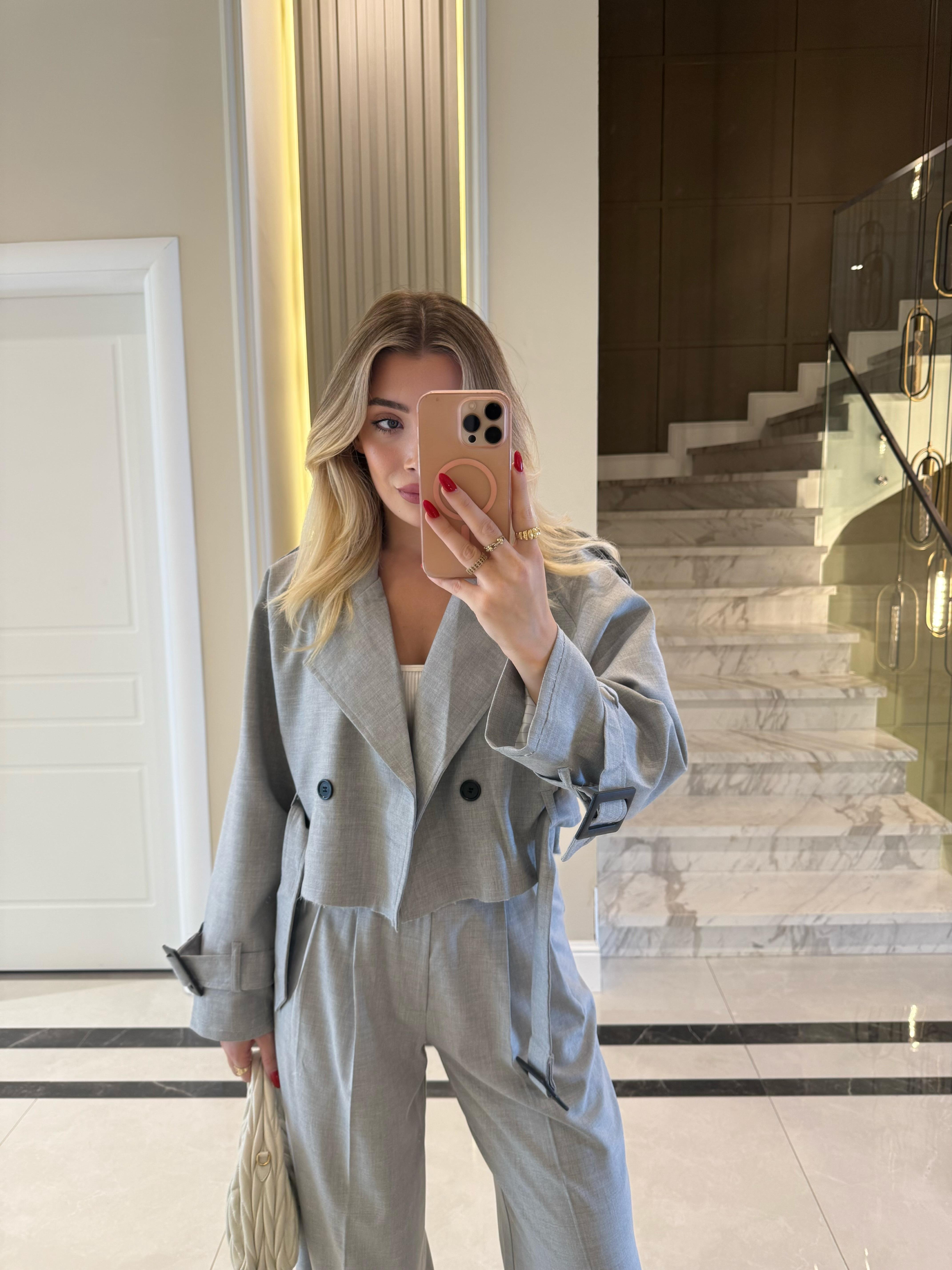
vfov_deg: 71.6
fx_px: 880
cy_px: 635
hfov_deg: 56.8
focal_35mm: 24
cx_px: 476
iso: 125
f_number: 1.78
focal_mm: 6.76
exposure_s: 1/50
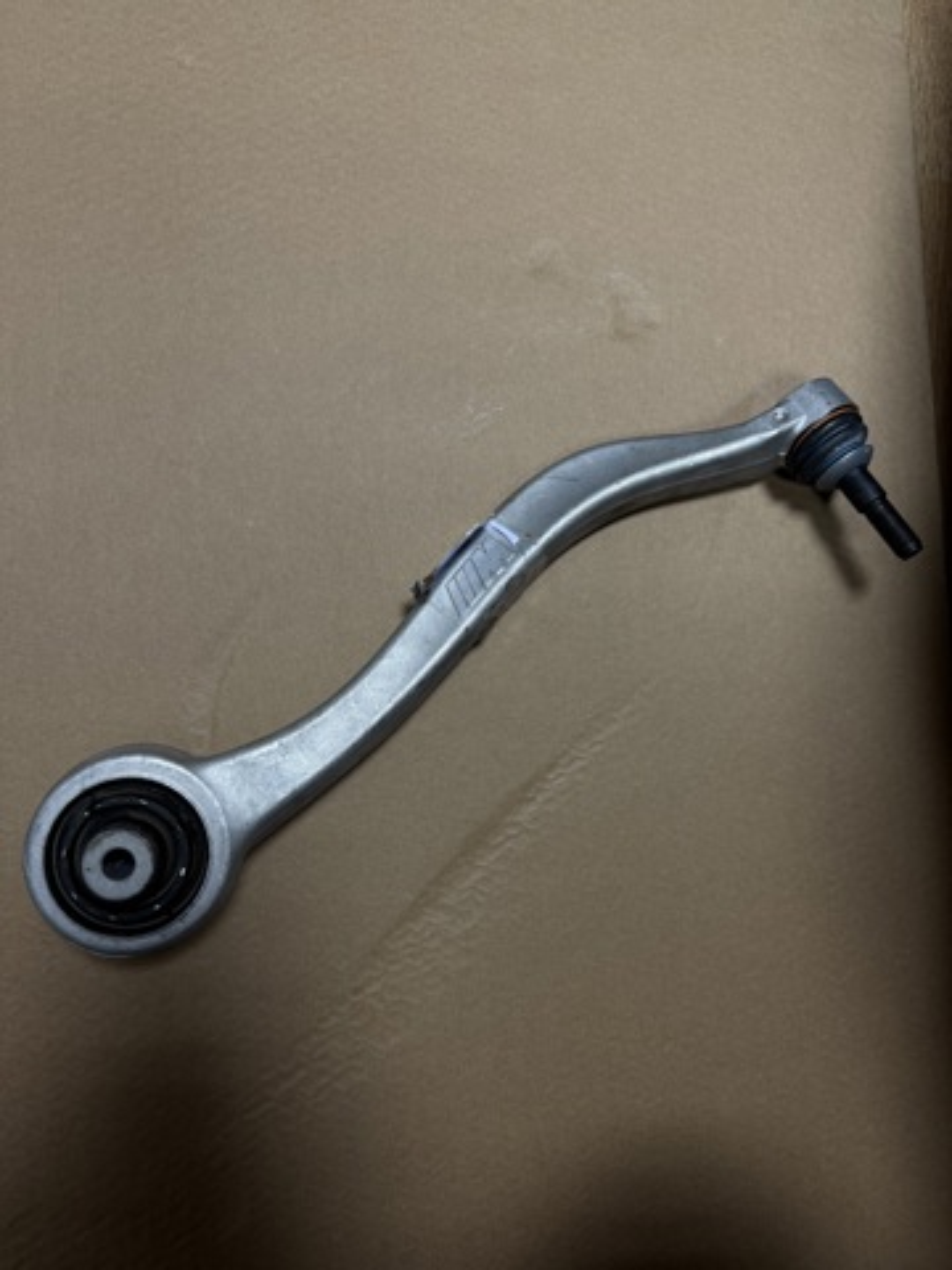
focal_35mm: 24
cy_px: 635
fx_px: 880
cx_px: 476
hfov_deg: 56.8
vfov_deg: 71.6
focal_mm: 6.76
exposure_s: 1/50
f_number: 1.78
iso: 160
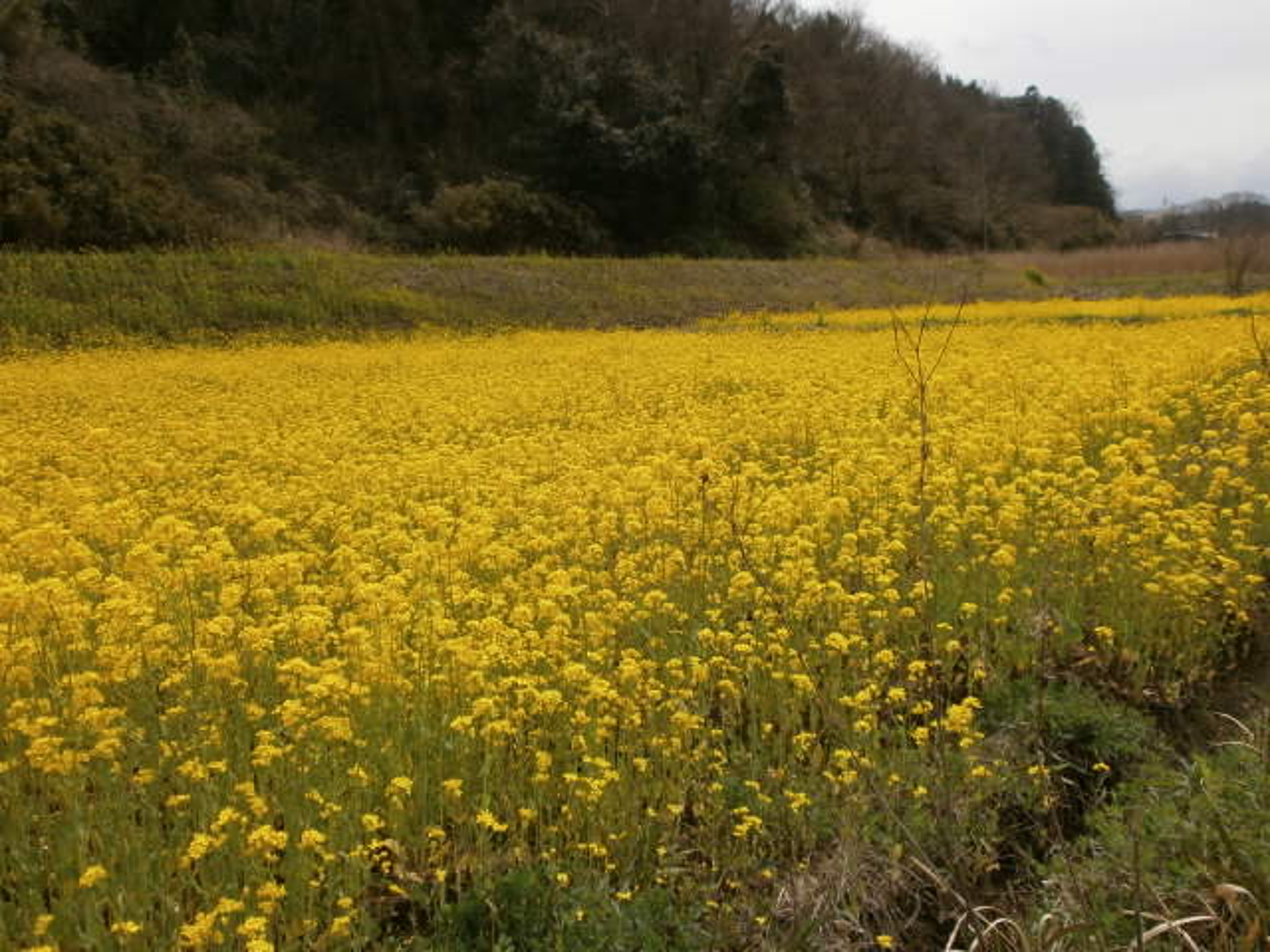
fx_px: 1174
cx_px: 635
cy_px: 476
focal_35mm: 32
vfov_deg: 44.2
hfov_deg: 56.8
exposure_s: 1/1600
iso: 100
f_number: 3.1
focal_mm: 5.8
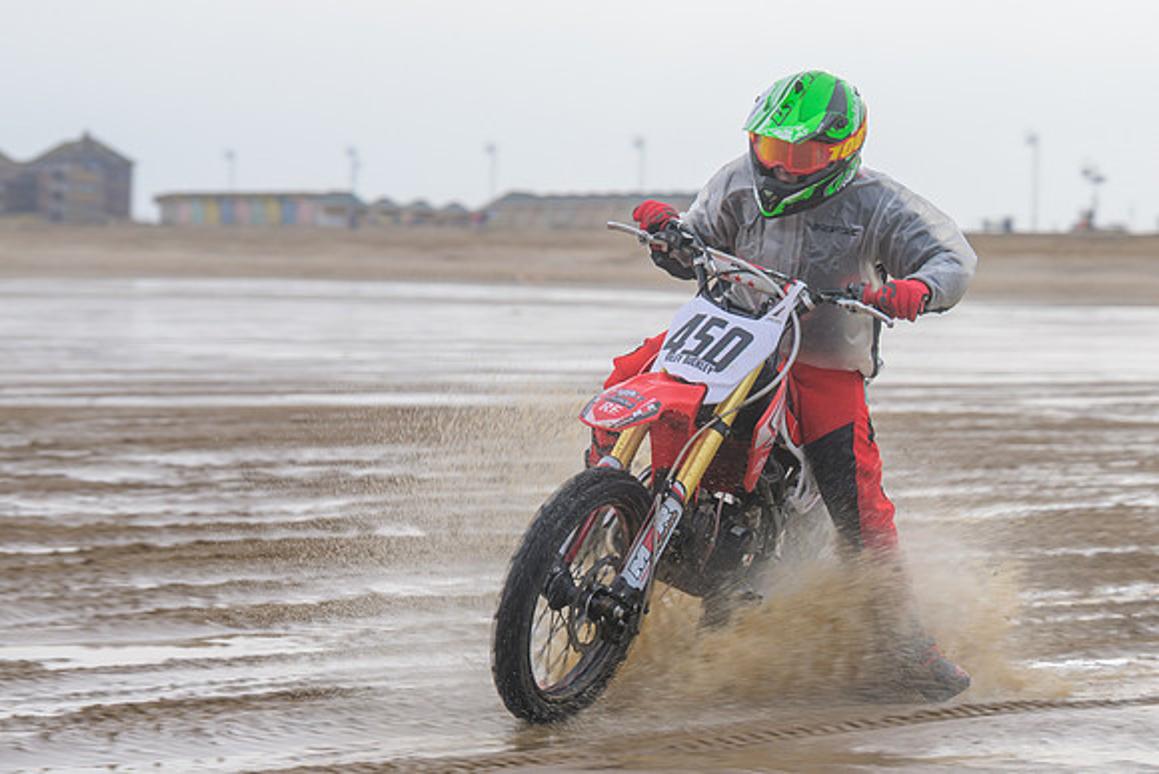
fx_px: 4594
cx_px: 496
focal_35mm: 143
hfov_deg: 14.4
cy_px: 373
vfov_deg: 9.6
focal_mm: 79
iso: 64
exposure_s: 1/320
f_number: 4
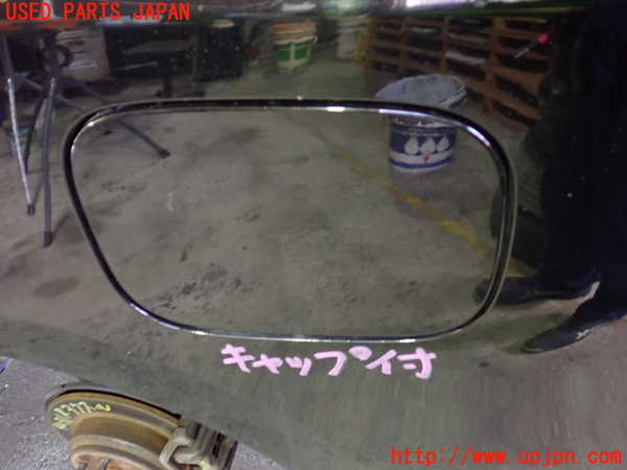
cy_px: 235
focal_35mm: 30
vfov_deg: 46.8
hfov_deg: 60.0
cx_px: 314
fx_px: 543
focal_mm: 5.4
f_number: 2.3
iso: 800
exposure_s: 1/15
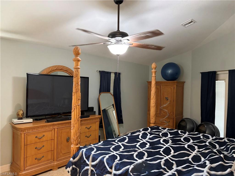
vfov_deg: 53.1
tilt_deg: -0.3
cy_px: 88
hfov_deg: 67.3
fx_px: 177
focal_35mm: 26
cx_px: 118
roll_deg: -1.7
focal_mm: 5.96
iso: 500
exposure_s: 1/40
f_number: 1.6
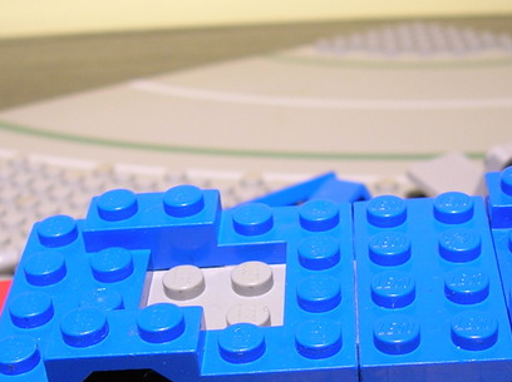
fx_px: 1108
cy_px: 354
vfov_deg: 19.2
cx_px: 364
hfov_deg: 25.8
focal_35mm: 75
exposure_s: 1/8.5
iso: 50
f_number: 2.9
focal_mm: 5.7
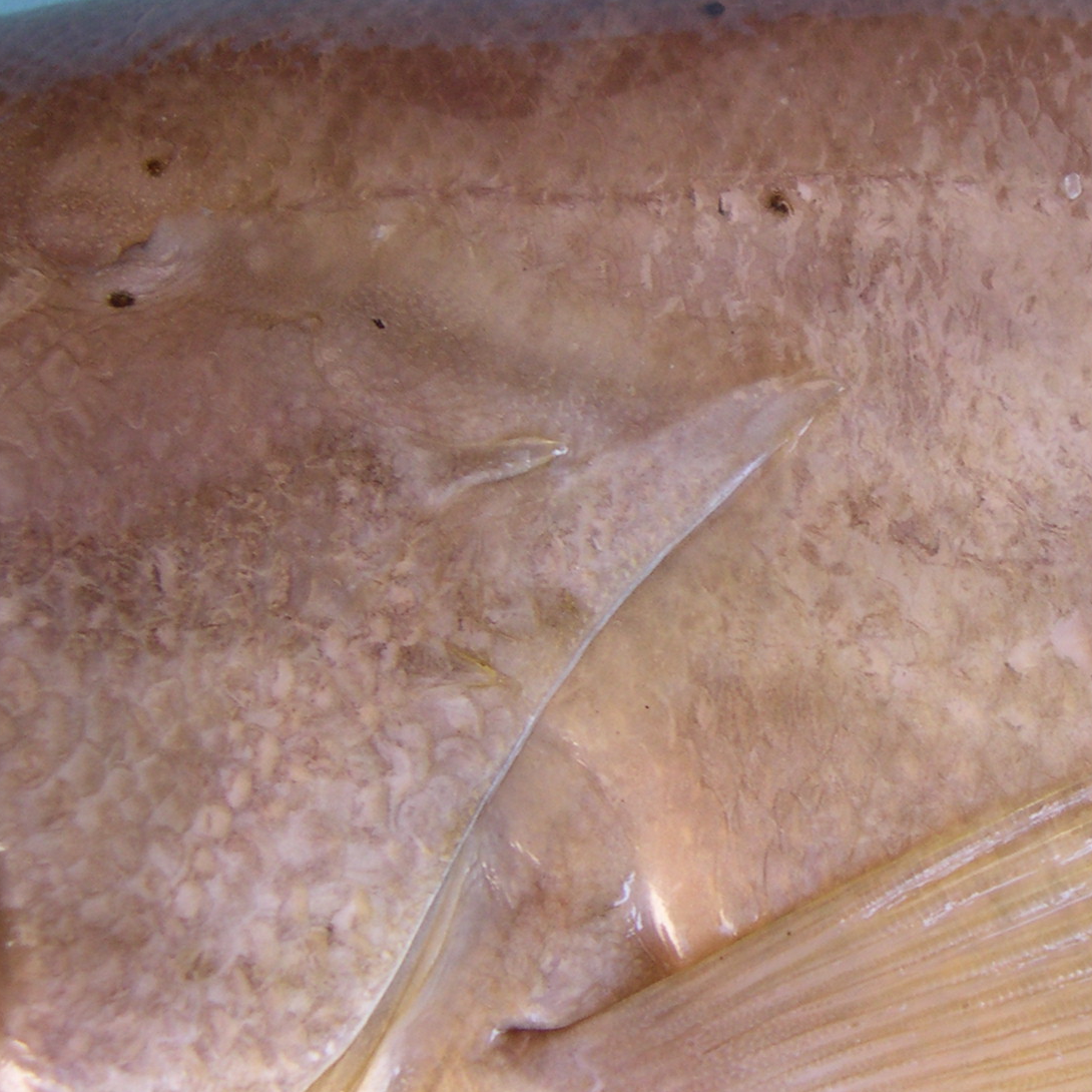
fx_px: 2498
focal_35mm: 70
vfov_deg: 24.6
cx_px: 1037
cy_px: 427
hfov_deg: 23.8
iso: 100
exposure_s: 1/49
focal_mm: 8
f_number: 2.8
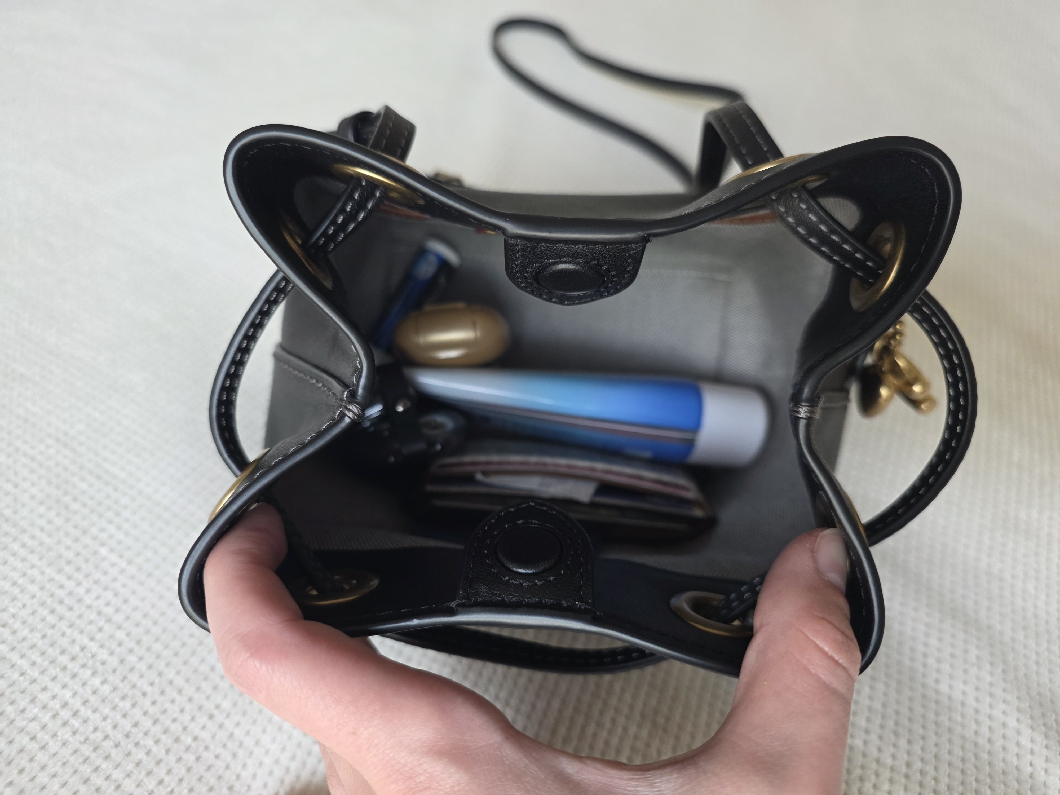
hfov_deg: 73.9
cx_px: 530
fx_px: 704
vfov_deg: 58.9
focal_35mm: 23
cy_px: 398
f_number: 1.7
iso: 320
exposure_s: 1/120
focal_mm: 6.25
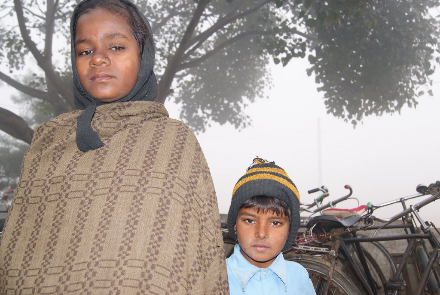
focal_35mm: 36
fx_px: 440
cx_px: 220
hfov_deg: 53.1
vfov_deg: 37.0
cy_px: 148
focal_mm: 24
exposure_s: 1/80
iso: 100
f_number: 5.6
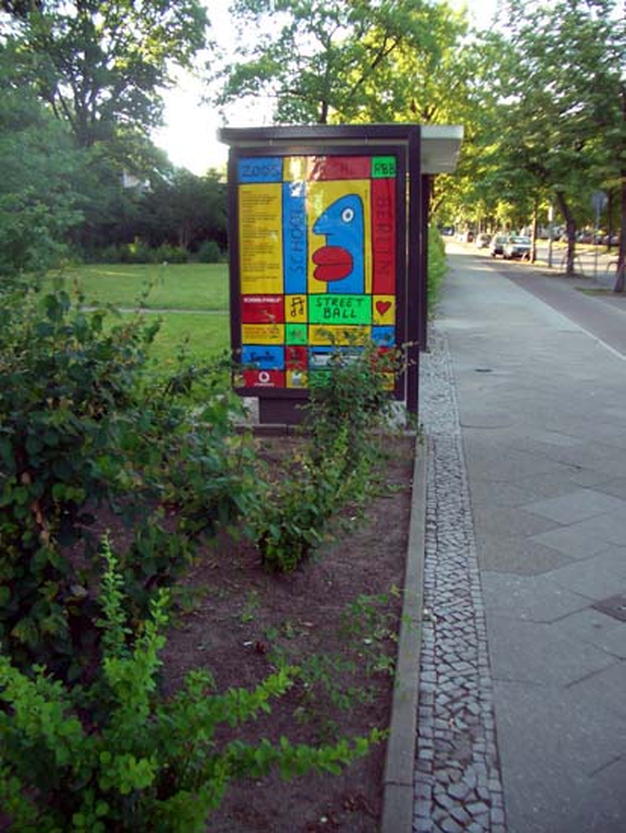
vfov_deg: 52.6
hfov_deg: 40.7
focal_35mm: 35
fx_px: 843
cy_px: 416
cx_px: 313
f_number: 2.6
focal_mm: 5.8
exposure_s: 1/60
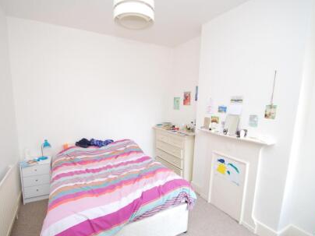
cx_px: 147
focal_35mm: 17
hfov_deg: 90.9
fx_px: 155
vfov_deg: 74.7
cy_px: 123
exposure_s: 1/60
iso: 200
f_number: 4
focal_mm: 10
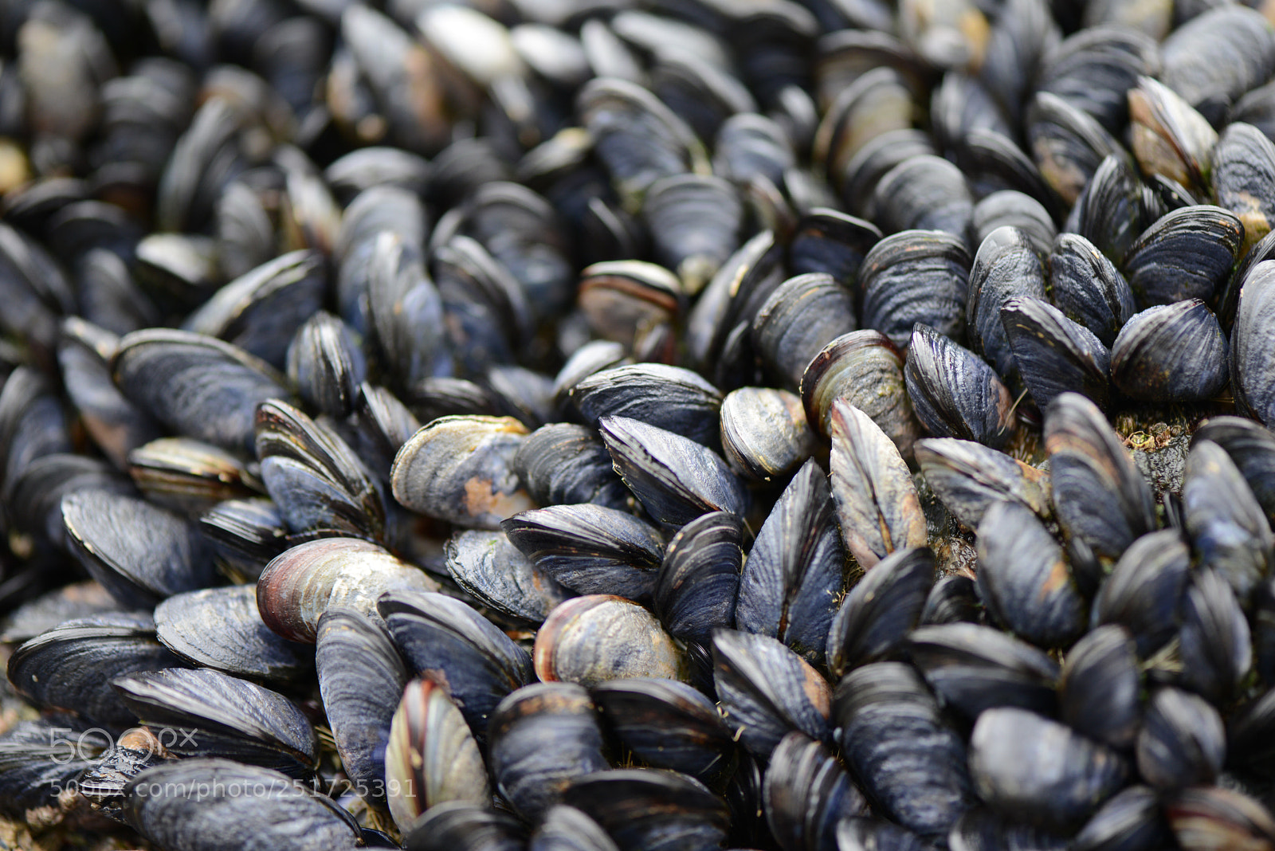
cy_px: 426
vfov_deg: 13.1
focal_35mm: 105
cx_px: 638
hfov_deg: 19.4
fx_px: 3720
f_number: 3.2
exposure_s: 1/125
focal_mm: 105
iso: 360
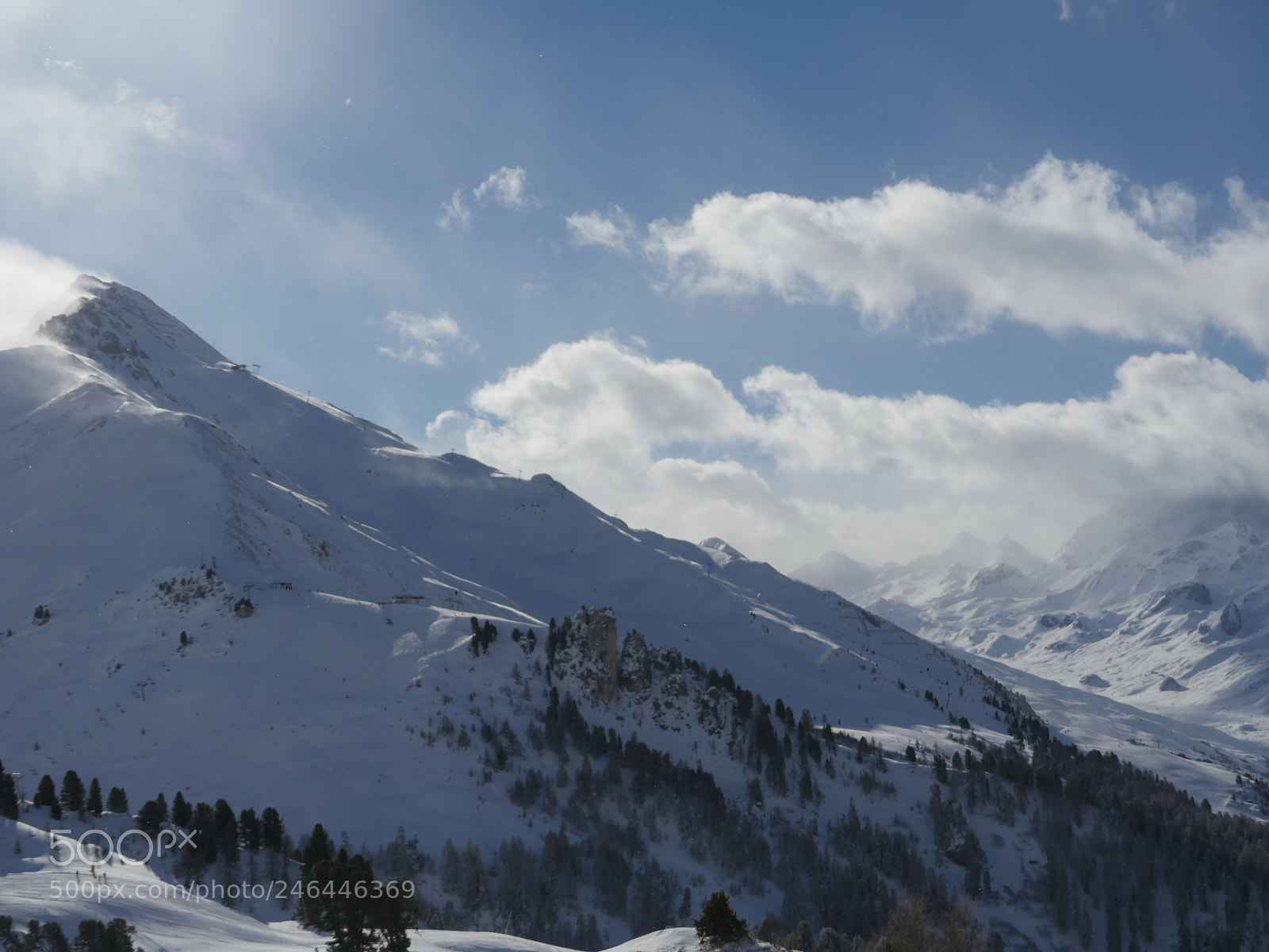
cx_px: 634
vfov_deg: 29.1
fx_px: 1833
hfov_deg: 38.2
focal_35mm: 50
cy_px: 476
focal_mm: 25
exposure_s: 1/5000
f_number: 4.7
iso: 200
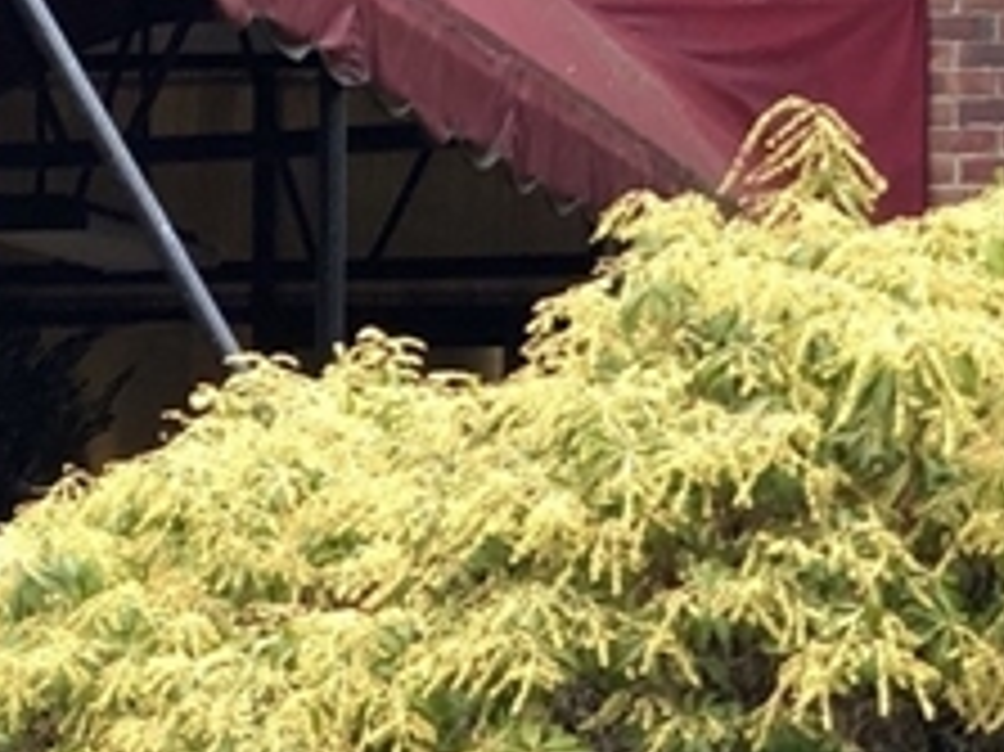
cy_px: 329
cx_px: -536
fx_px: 6928
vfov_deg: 6.2
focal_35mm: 239
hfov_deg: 8.1
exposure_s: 1/60
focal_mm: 6
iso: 64
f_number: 2.4
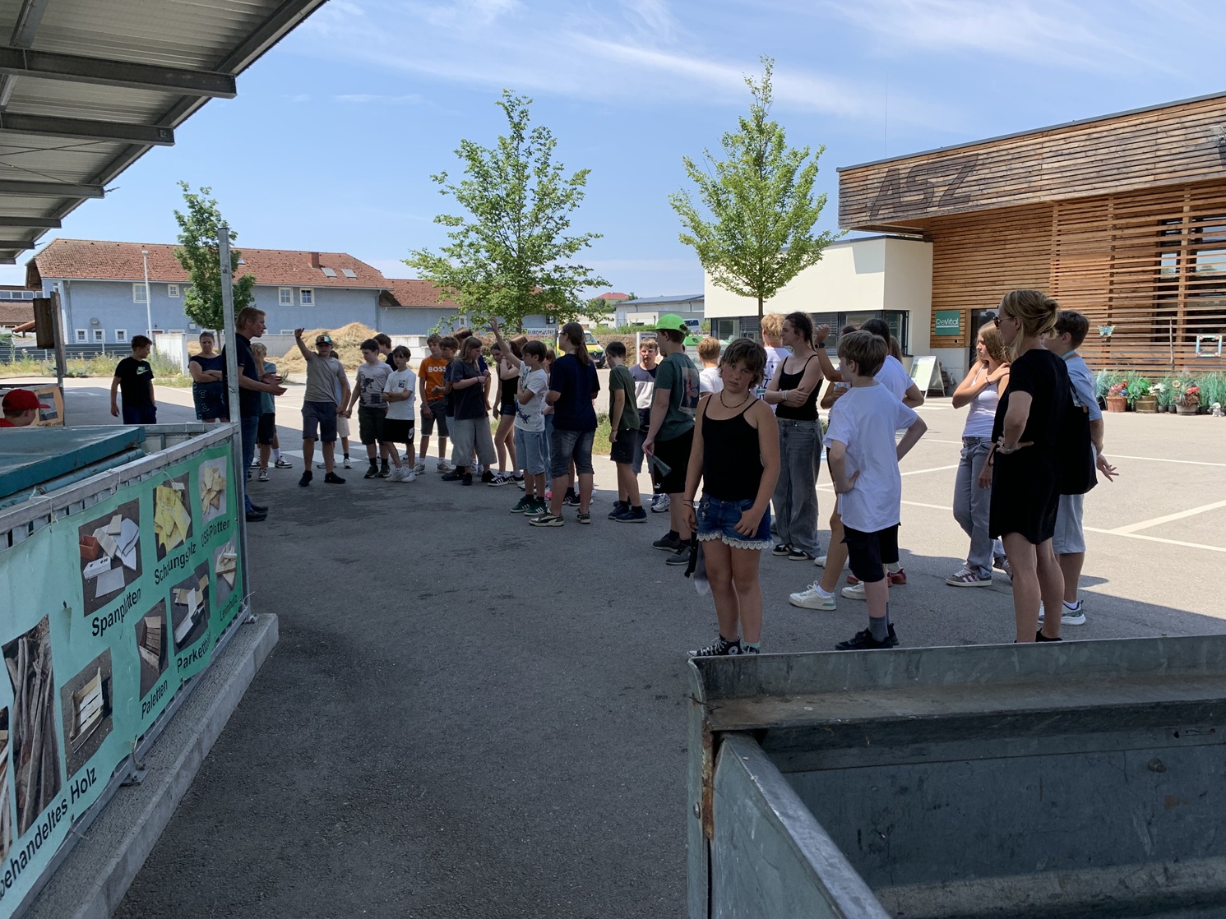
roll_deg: +0.0
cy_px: 460
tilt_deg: -6.8
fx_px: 921
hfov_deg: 67.3
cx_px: 613
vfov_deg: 53.1
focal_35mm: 26
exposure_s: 1/1350
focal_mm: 4.25
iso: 25
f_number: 1.8
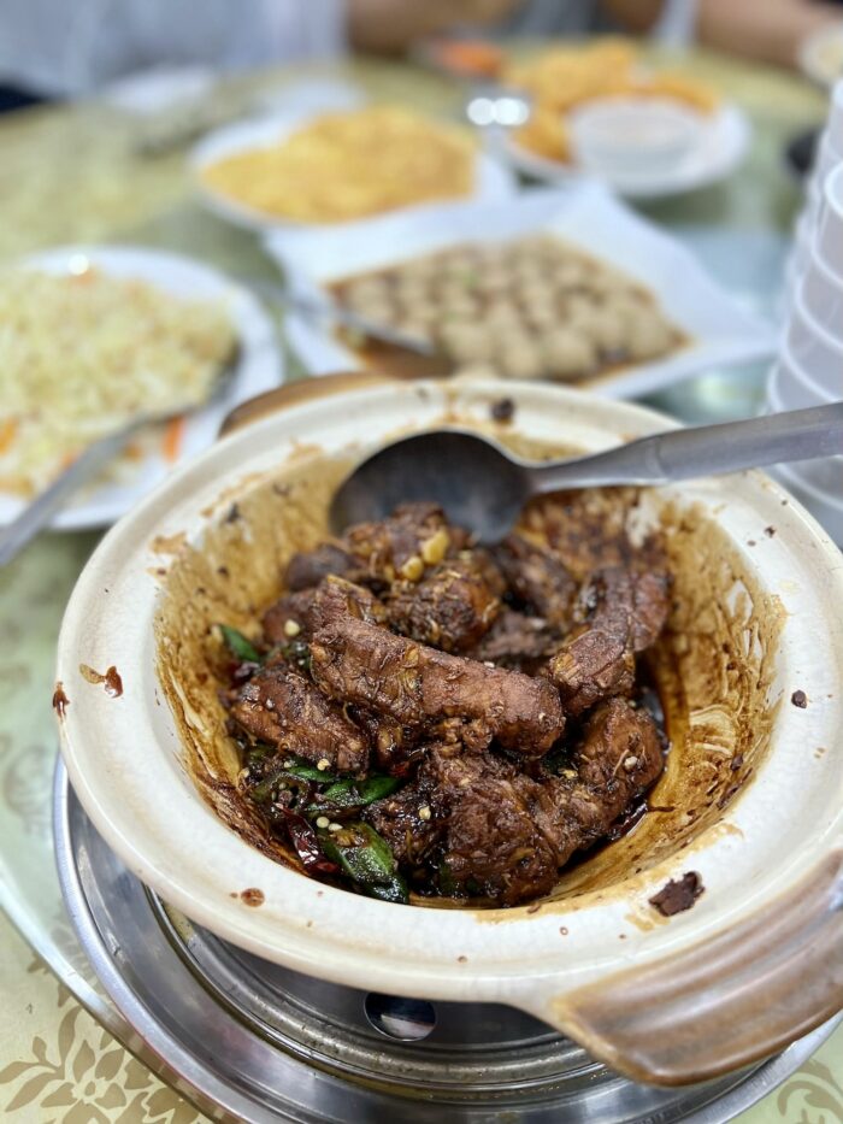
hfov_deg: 53.1
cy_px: 562
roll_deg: +1.5
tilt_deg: -44.4
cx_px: 422
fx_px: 844
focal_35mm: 26
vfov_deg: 67.3
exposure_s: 1/50
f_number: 1.5
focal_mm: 5.7
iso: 400
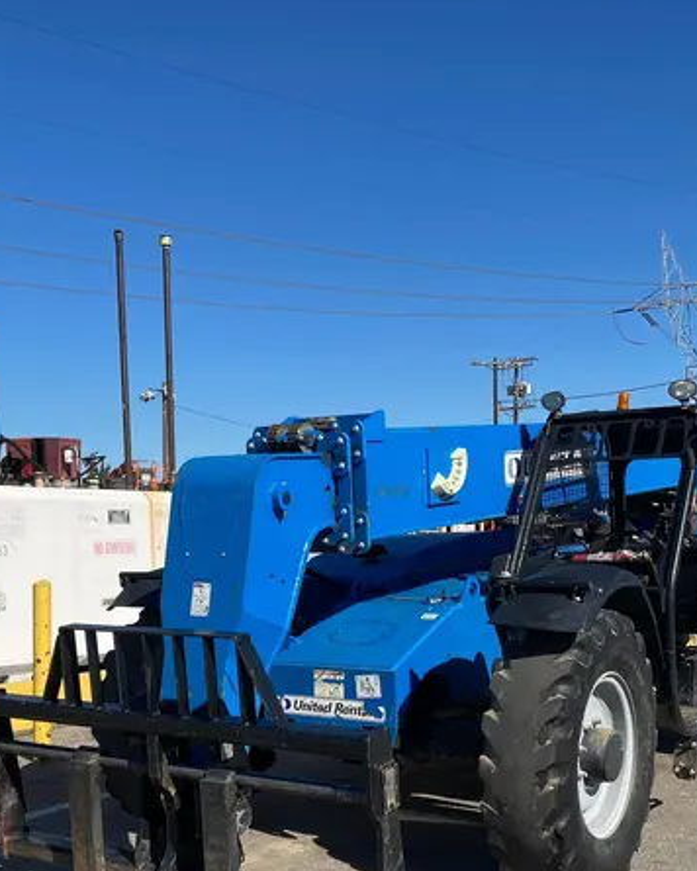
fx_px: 1160
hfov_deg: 33.4
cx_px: 325
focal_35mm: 45
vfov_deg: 40.2
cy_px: 633
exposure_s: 1/2208
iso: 20
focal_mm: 3.99
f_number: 1.8
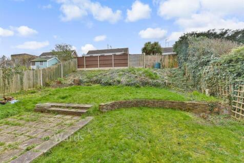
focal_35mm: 15
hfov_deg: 100.4
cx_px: 122
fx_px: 102
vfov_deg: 77.3
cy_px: 82
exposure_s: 1/320
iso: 500
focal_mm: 10
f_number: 7.1
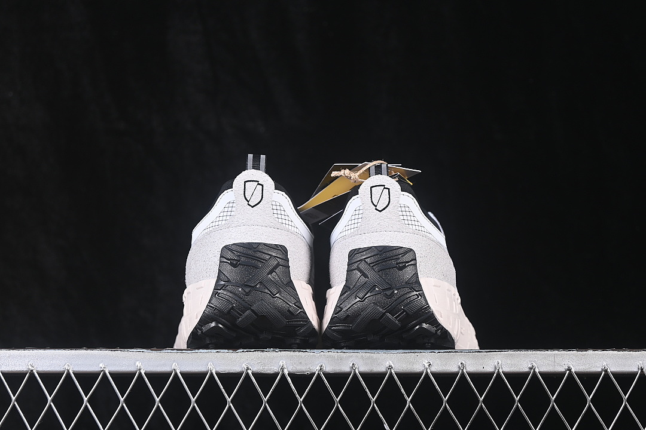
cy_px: 215
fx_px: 1346
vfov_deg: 18.2
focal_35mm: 75
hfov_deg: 27.0
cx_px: 323
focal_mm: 50
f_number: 6.3
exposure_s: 1/60
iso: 160
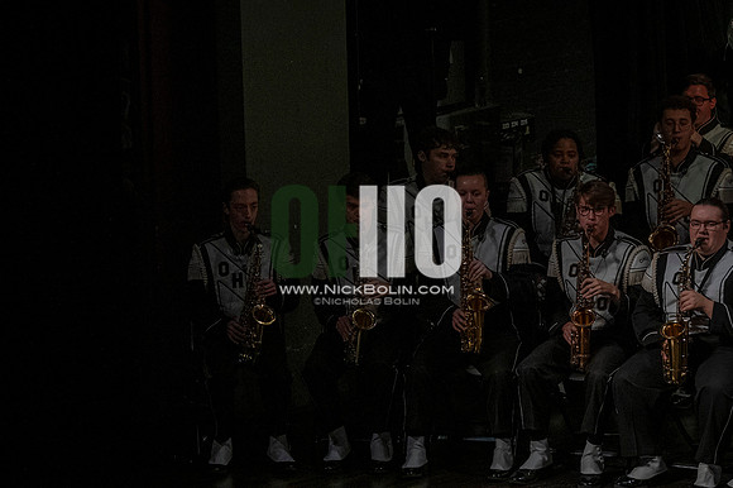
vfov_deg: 4.6
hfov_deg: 6.9
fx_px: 6105
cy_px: 244
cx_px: 366
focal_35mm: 300
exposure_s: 1/500
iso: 4000
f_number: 4
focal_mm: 200
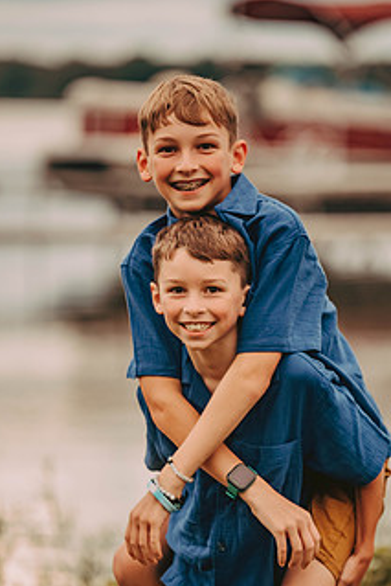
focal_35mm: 282
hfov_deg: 4.9
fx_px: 4589
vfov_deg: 7.3
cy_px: 353
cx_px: 211
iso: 1600
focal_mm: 200
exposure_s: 1/250
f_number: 2.8
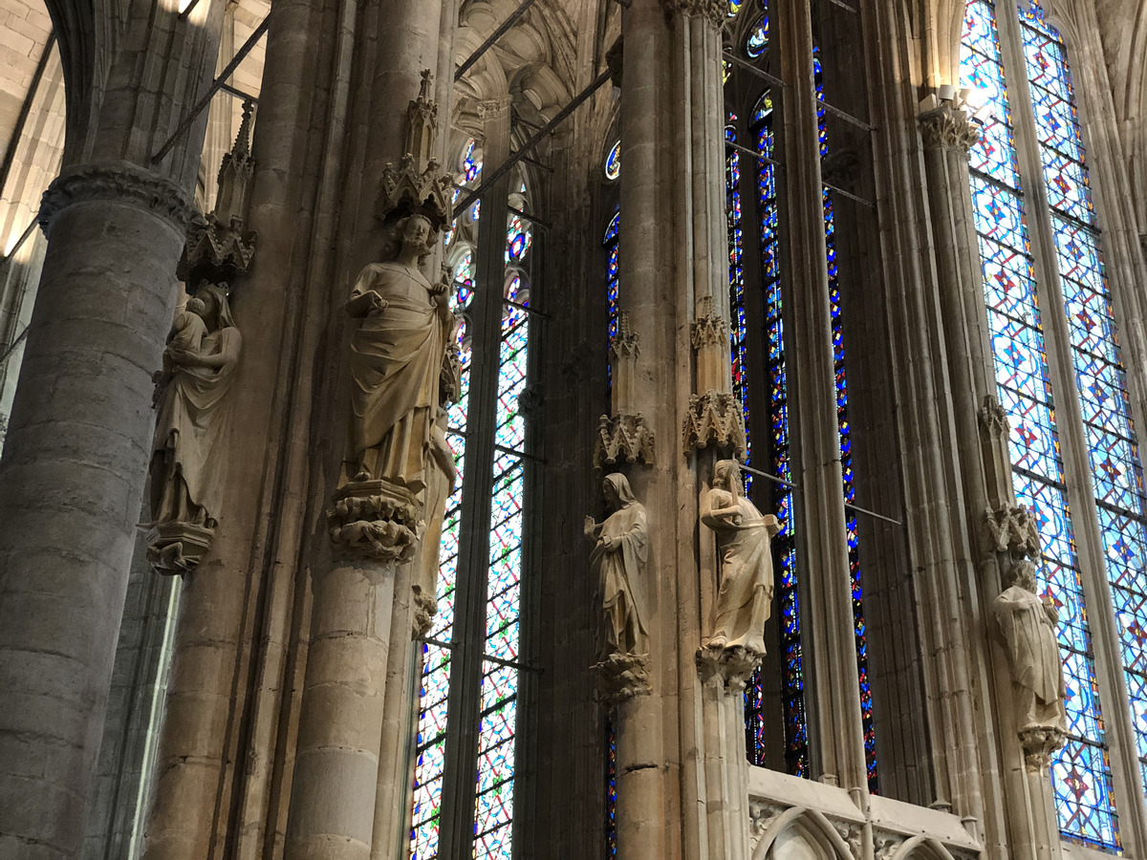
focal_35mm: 52
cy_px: 430
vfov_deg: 28.0
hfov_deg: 36.8
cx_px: 574
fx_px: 1723
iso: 160
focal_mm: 6
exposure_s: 1/14
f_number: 2.4
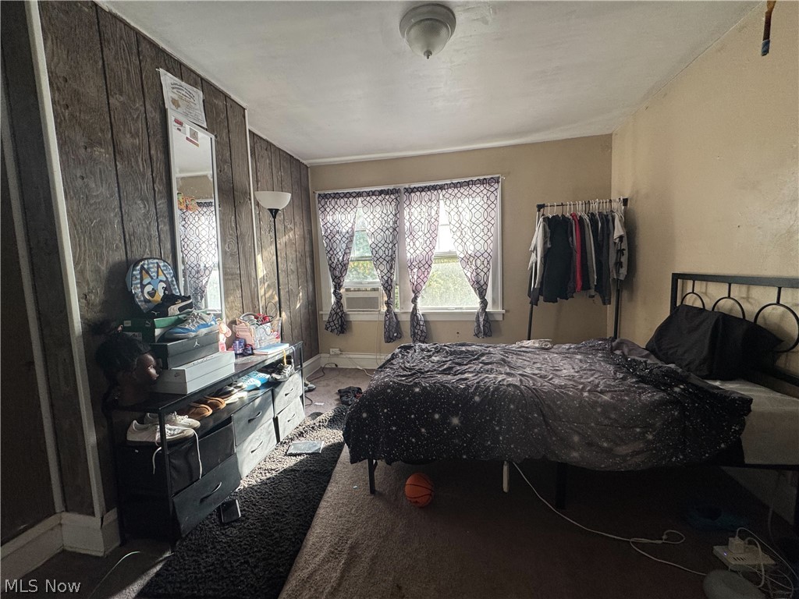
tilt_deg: -5.2
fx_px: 323
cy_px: 300
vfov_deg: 85.7
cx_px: 400
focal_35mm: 14
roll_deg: +2.5
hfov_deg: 102.1
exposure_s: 1/120
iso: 160
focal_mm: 2.22
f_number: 2.2
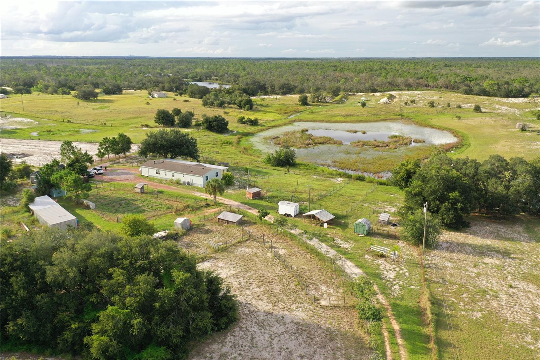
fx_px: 420
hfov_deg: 65.5
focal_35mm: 28
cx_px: 270
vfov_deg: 46.4
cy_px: 180
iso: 100
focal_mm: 10.26
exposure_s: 1/40
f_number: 4
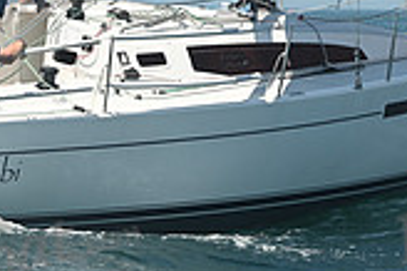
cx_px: 271
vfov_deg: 5.5
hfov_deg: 8.3
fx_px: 2801
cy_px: -148
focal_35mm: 248
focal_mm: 70
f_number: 7.1
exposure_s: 1/1000
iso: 320
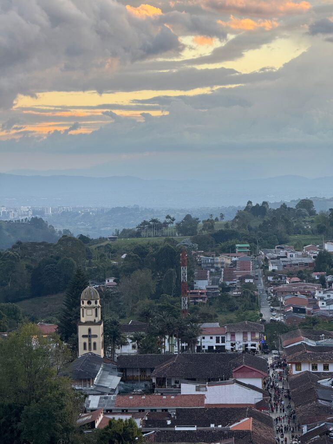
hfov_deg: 12.3
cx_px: 166
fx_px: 1539
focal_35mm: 120
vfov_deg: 16.4
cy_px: 222
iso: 64
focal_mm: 15.66
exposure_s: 1/99
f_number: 2.8
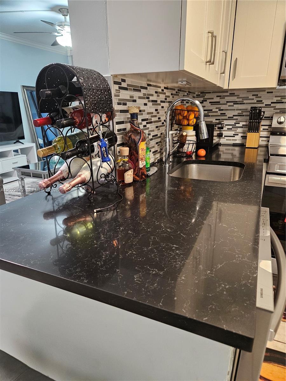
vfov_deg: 73.9
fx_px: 253
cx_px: 143
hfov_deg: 58.9
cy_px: 190
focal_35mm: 23
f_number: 1.8
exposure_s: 1/60
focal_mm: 5.4
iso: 800
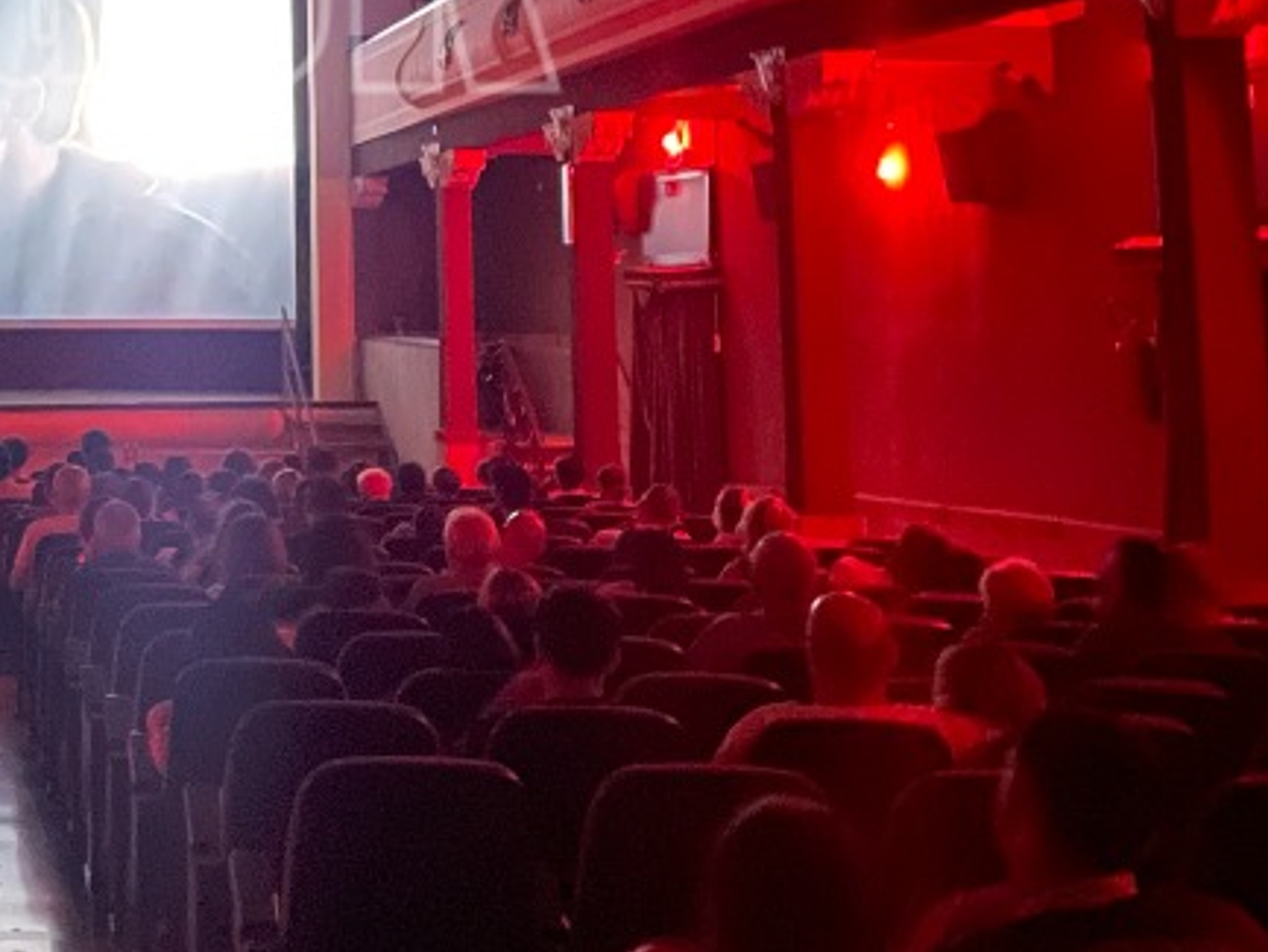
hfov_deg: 25.2
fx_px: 2638
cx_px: -102
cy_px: -3
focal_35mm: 72
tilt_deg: +7.9
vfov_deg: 19.8
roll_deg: +0.1
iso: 2500
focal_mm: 4.2
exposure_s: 1/4
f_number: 1.6
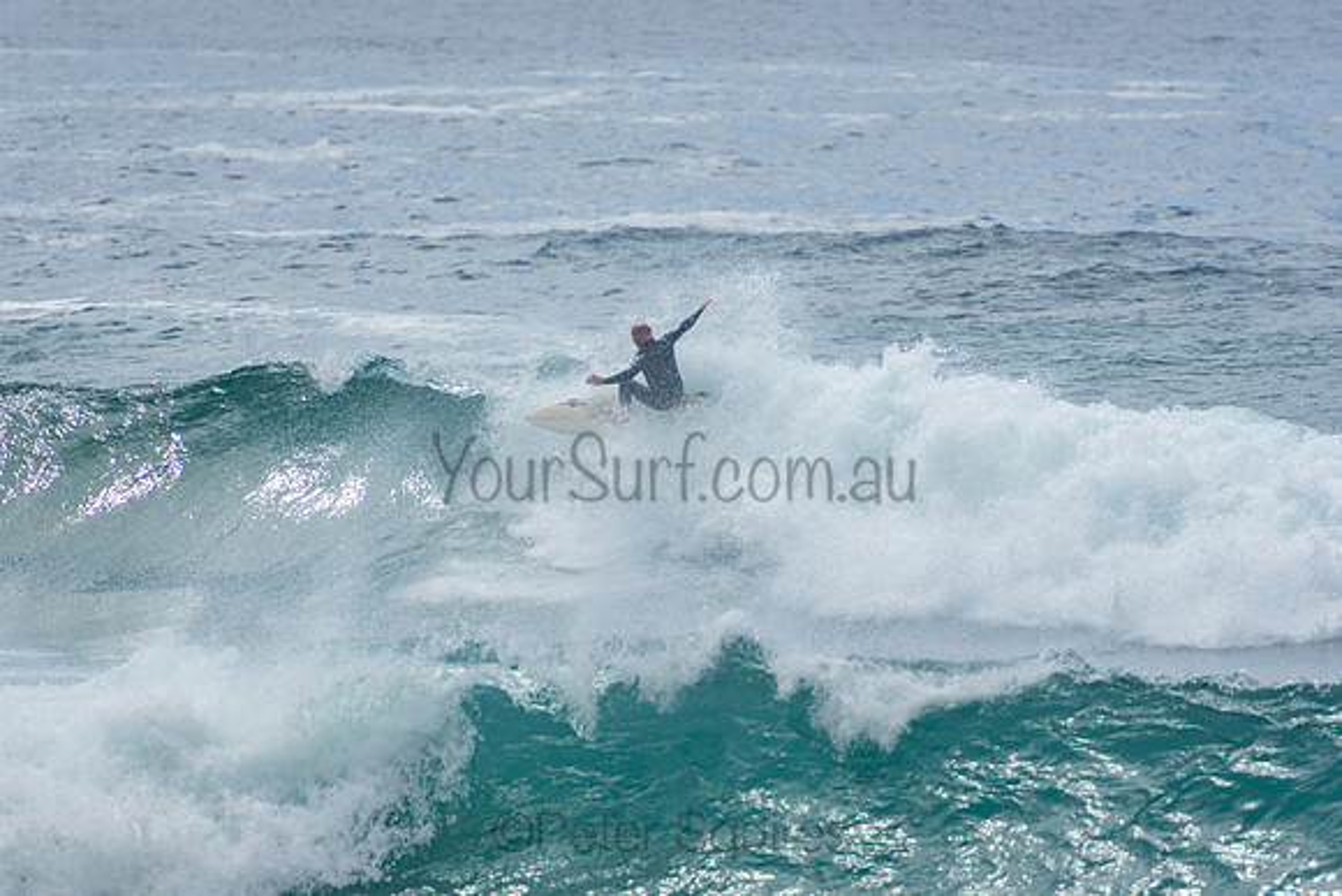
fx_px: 22371
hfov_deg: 3.4
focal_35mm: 600
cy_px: 448
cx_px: 671
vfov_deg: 2.3
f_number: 5.6
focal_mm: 400
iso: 180
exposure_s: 1/1250
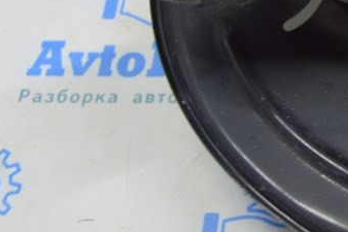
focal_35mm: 105
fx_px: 1010
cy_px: -68
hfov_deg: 18.2
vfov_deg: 12.7
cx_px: 459
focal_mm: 23
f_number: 5.6
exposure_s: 1/20
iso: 400
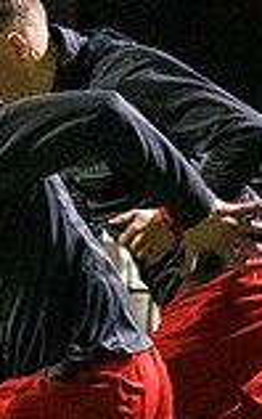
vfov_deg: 3.3
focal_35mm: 638
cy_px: 324
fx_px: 7276
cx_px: -56
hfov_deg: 2.1
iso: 5000
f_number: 2.5
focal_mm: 105
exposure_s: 1/640
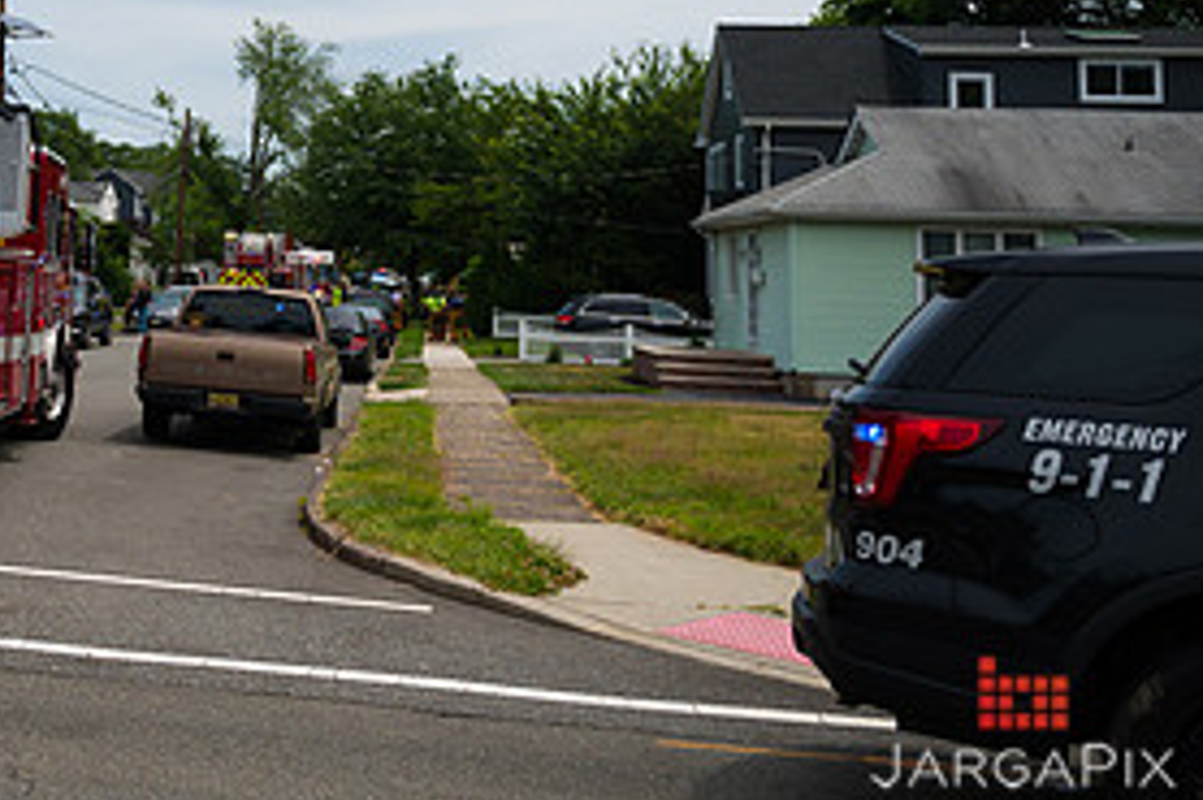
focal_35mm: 50
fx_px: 1670
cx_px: 30
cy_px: 48
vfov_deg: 25.9
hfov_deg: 36.1
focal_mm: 24
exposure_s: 1/8000
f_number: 3.2
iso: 200
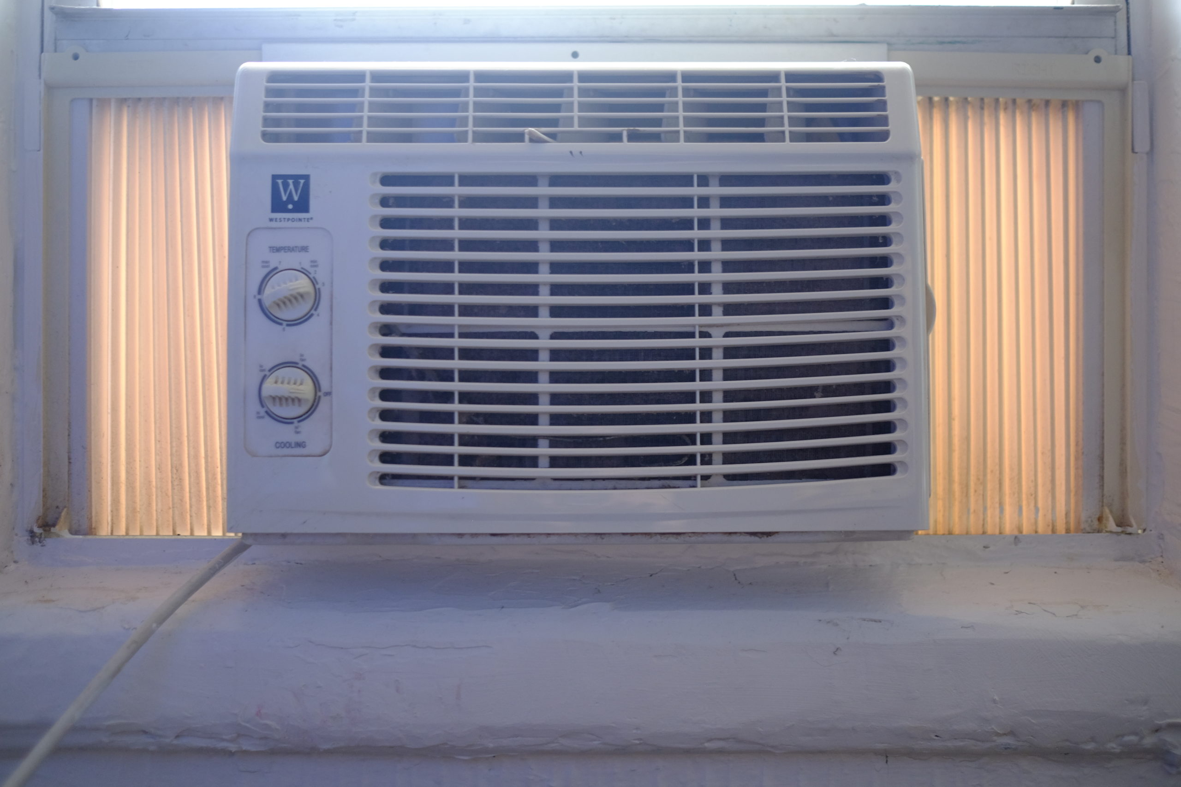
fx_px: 1148
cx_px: 590
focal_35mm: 35
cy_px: 394
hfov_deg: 54.4
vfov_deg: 37.9
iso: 640
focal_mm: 23
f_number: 1.6
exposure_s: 1/56
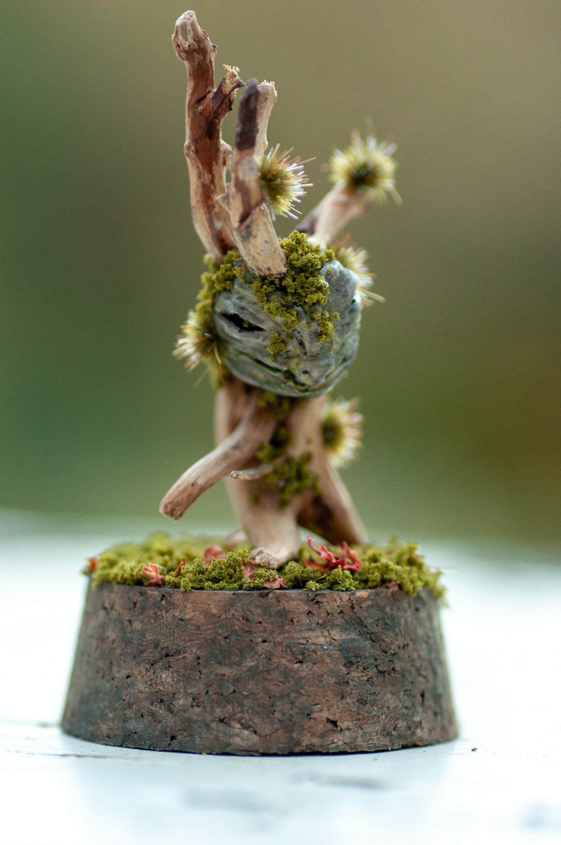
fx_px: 3164
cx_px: 280
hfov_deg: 10.1
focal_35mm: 135
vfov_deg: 15.2
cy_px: 422
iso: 640
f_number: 5
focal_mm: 90
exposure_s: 1/250
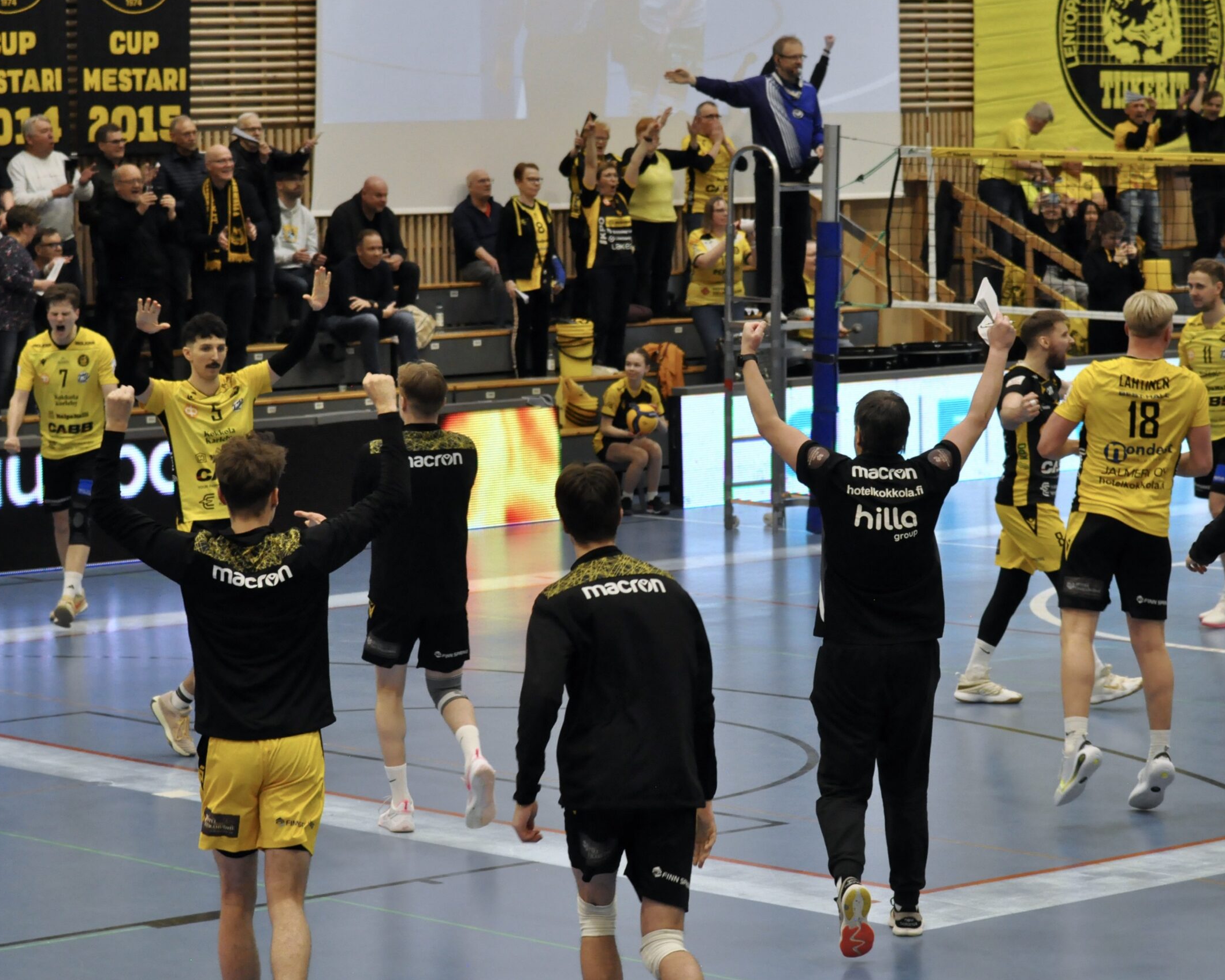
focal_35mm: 119
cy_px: 490
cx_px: 725
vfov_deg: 13.0
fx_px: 4314
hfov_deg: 16.1
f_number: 4
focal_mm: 70
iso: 1600
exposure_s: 1/320
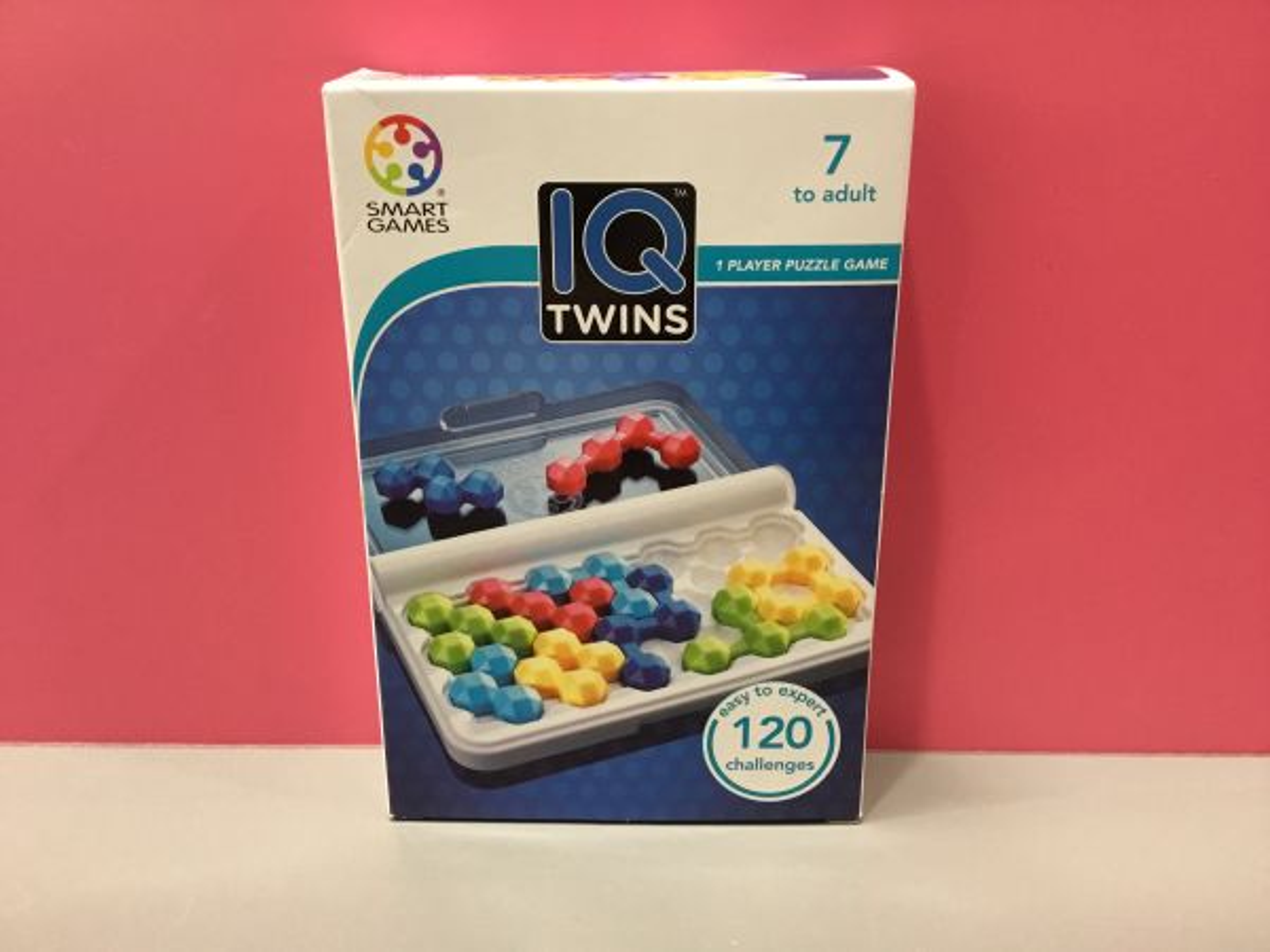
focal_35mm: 31
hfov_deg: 58.4
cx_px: 635
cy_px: 476
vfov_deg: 45.4
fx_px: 1137
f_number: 2.4
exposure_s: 1/33
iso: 200
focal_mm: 3.3
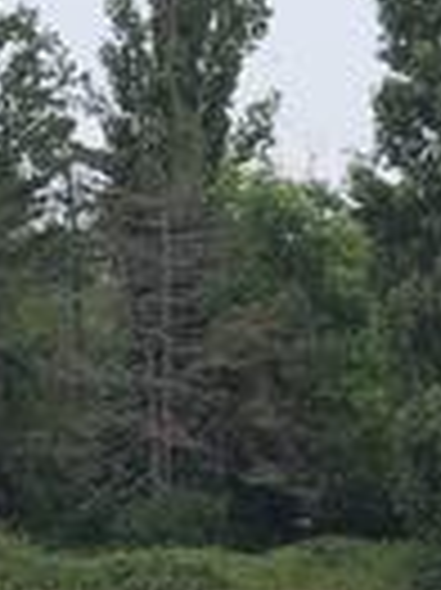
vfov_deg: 6.1
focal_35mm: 318
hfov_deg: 4.6
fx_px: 5410
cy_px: 977
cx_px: -338
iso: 125
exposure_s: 1/1000
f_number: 4
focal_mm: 36
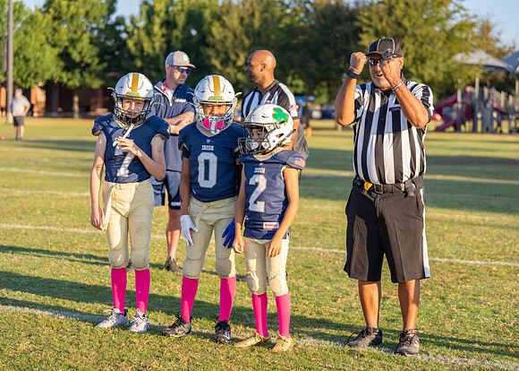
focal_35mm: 82
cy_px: 199
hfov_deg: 24.2
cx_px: 258
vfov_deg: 17.4
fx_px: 1209
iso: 640
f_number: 2.8
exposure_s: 1/2500
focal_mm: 70
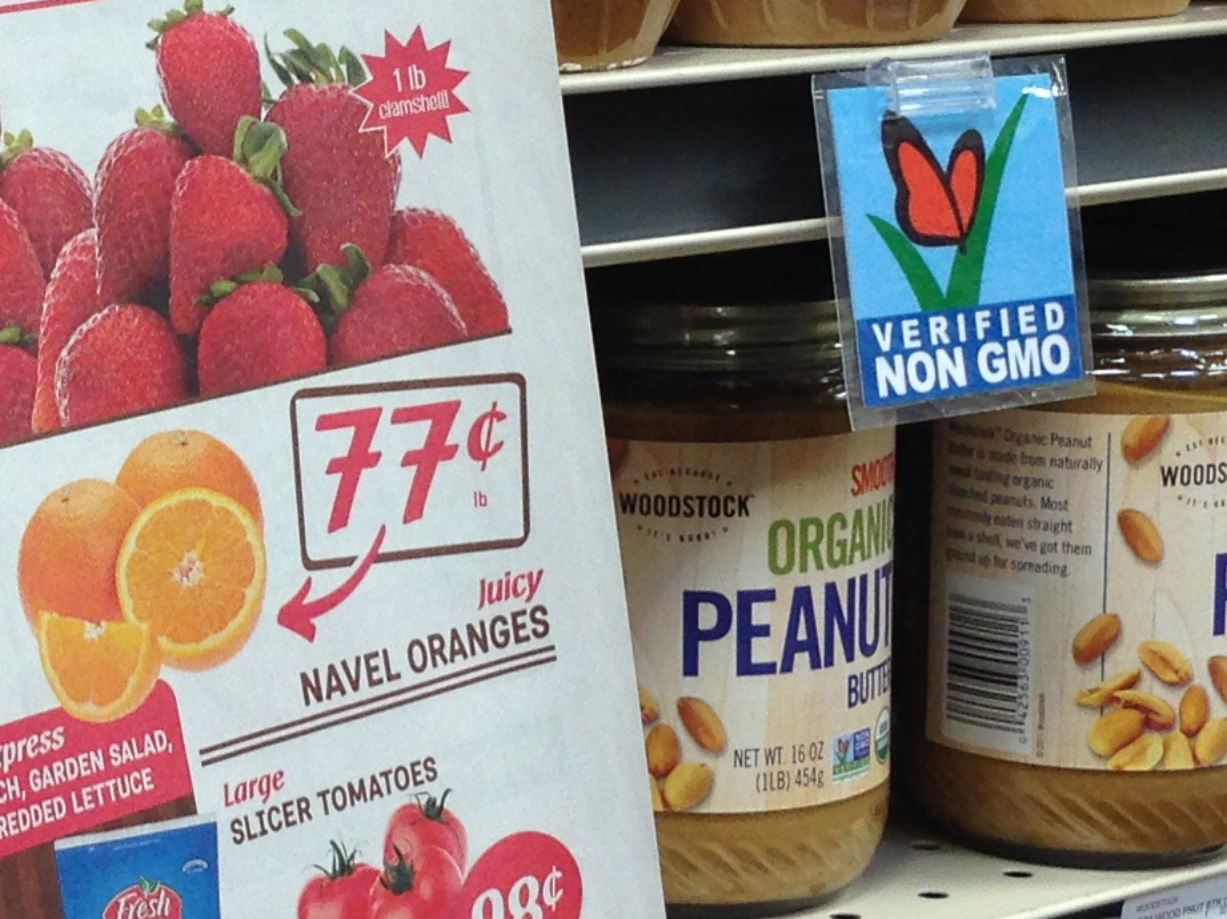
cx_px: 79
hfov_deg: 16.6
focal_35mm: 117
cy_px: 308
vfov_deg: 12.6
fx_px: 4146
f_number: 2.4
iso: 64
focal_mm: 4.12
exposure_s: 1/60
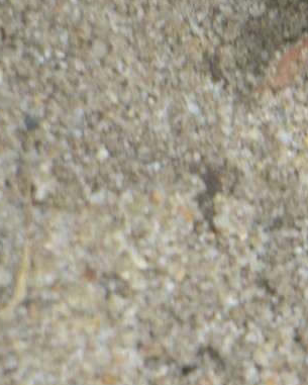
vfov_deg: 2.5
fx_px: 8896
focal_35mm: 781
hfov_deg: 2.0
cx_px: 407
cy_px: 255
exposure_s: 1/125
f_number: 8
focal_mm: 220
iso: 200
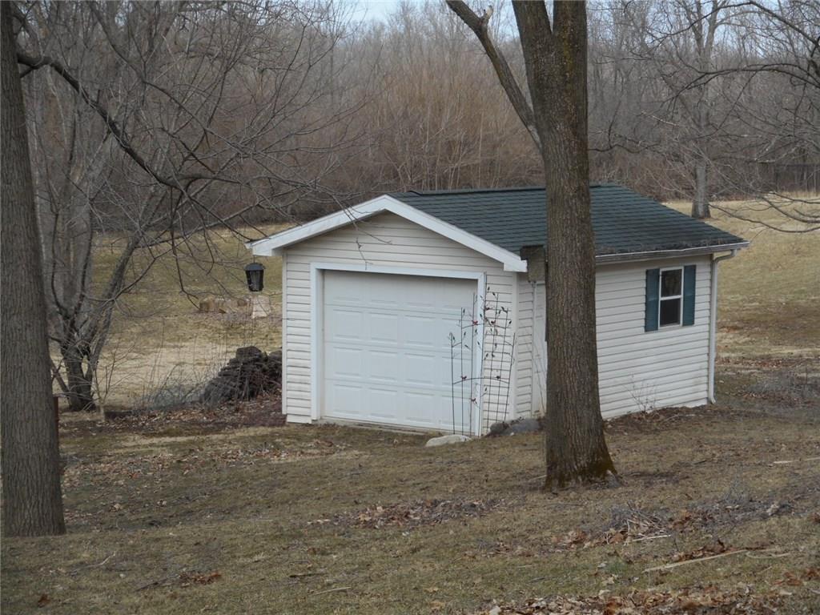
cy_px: 308
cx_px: 410
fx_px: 2416
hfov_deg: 19.3
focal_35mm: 102
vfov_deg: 14.5
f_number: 5.8
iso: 80
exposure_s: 1/200
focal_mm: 18.2
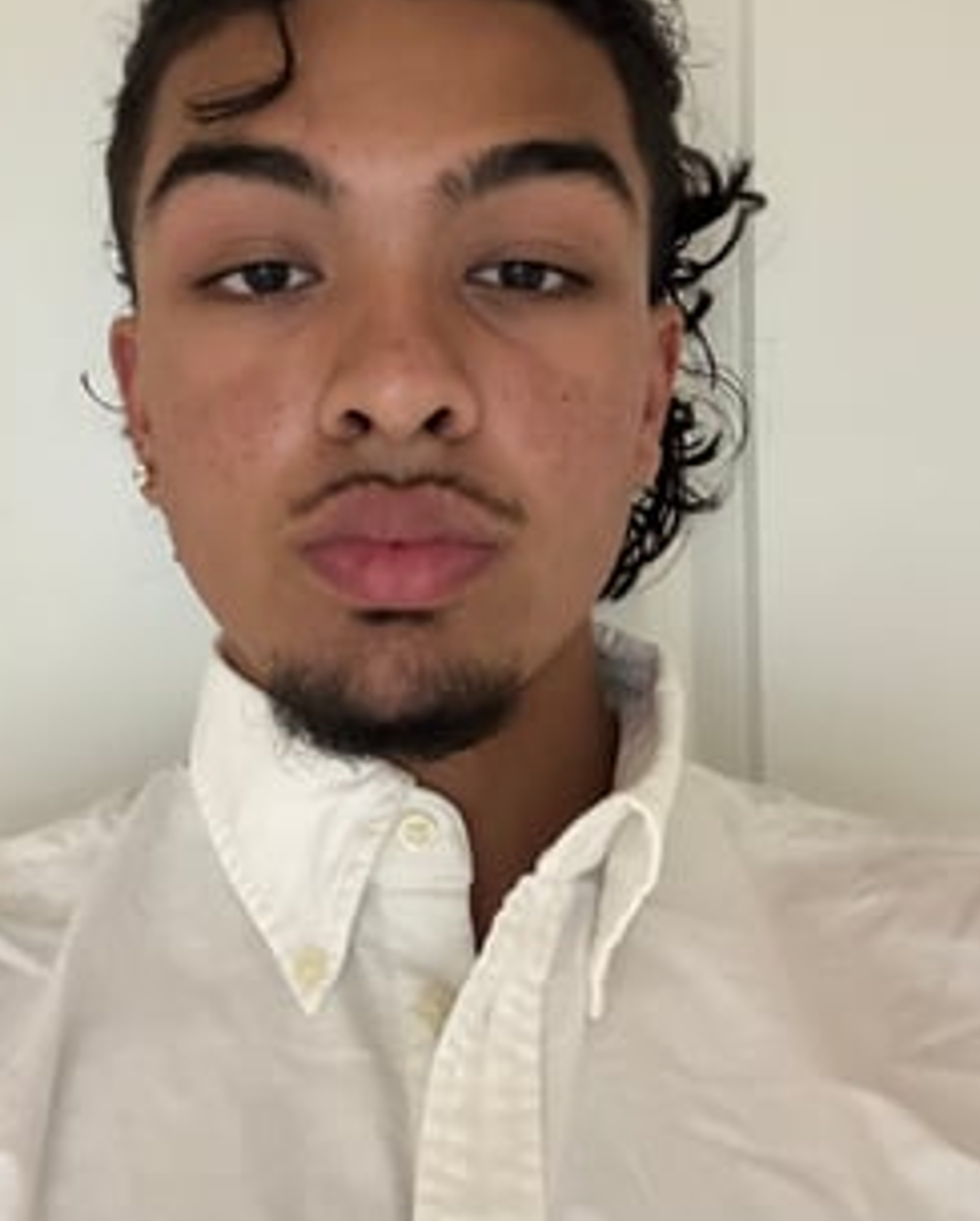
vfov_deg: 44.4
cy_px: 454
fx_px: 1483
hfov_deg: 36.4
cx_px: 402
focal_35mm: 41
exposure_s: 1/15
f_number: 1.9
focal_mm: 2.69
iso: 800
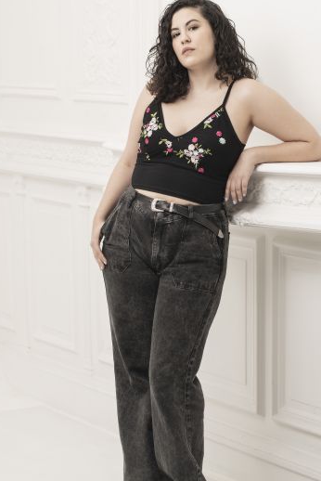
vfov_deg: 18.3
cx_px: 173
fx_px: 1496
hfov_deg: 12.2
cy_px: 252
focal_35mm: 112
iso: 100
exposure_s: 1/125
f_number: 8
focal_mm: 86
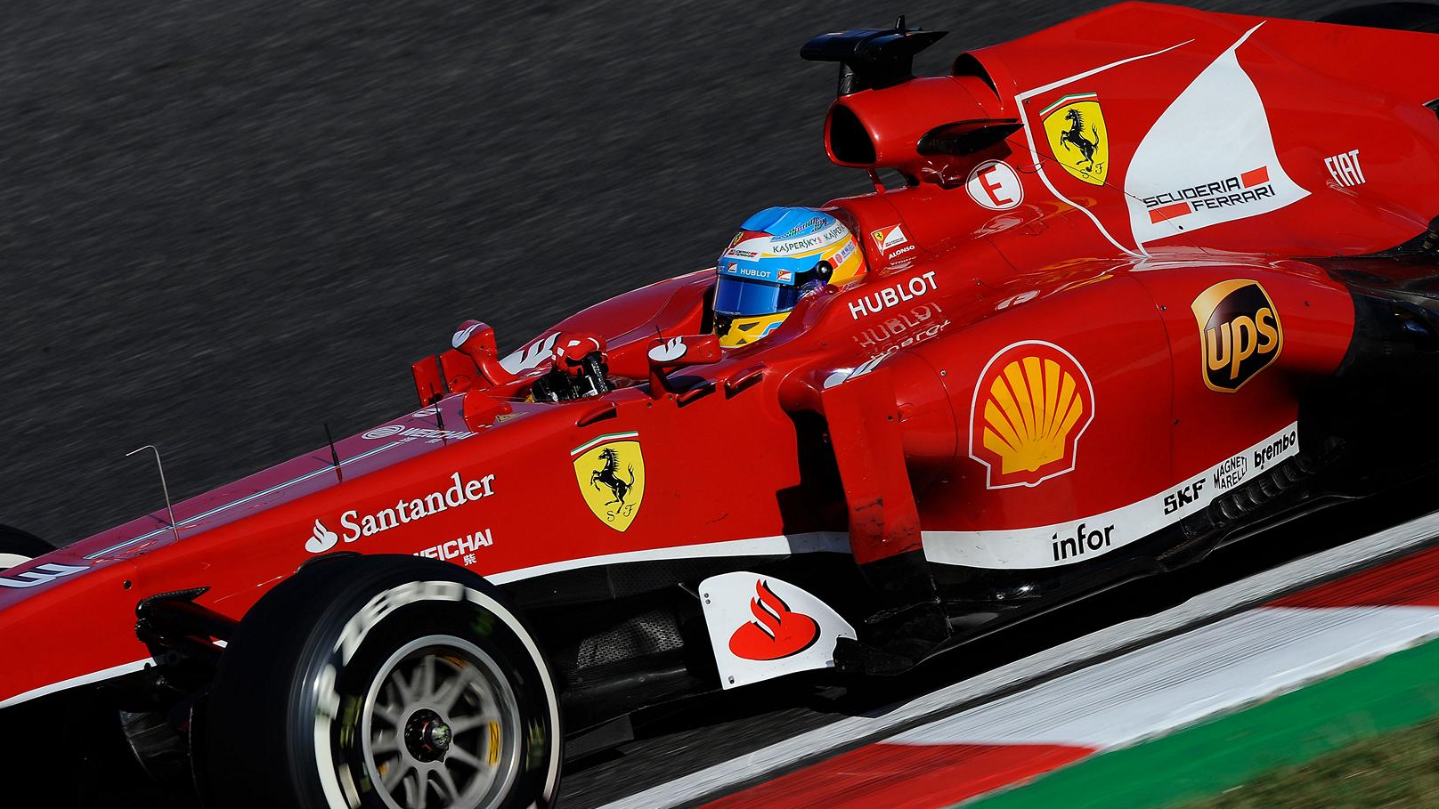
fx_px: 20032
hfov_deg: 4.1
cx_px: 720
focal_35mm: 525
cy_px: 400
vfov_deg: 2.3
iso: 400
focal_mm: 500
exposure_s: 1/1250
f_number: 11
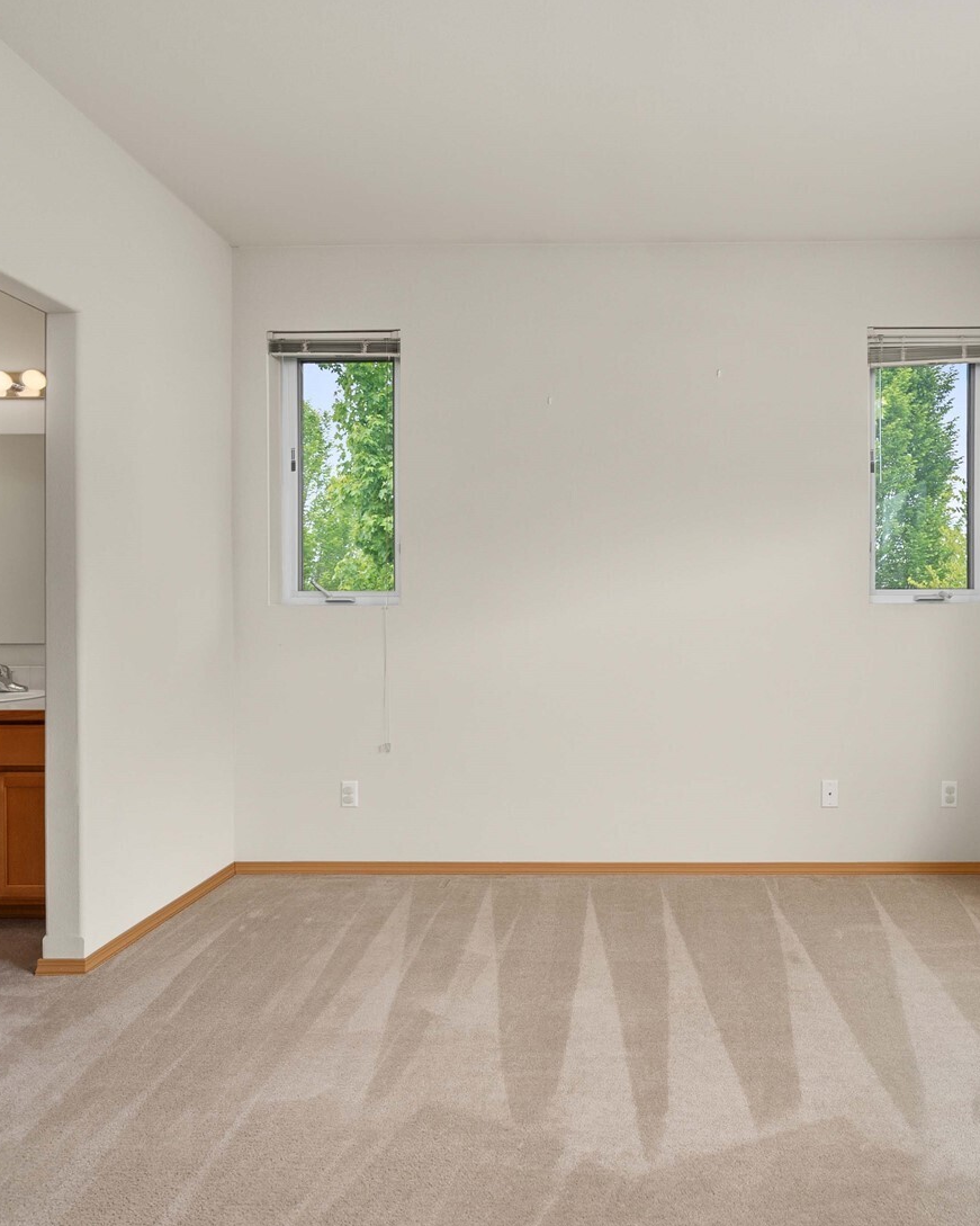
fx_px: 689
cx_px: 632
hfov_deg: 69.3
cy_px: 615
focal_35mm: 19
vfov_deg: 83.3
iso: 1000
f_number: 7.1
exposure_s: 1/25
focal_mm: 13
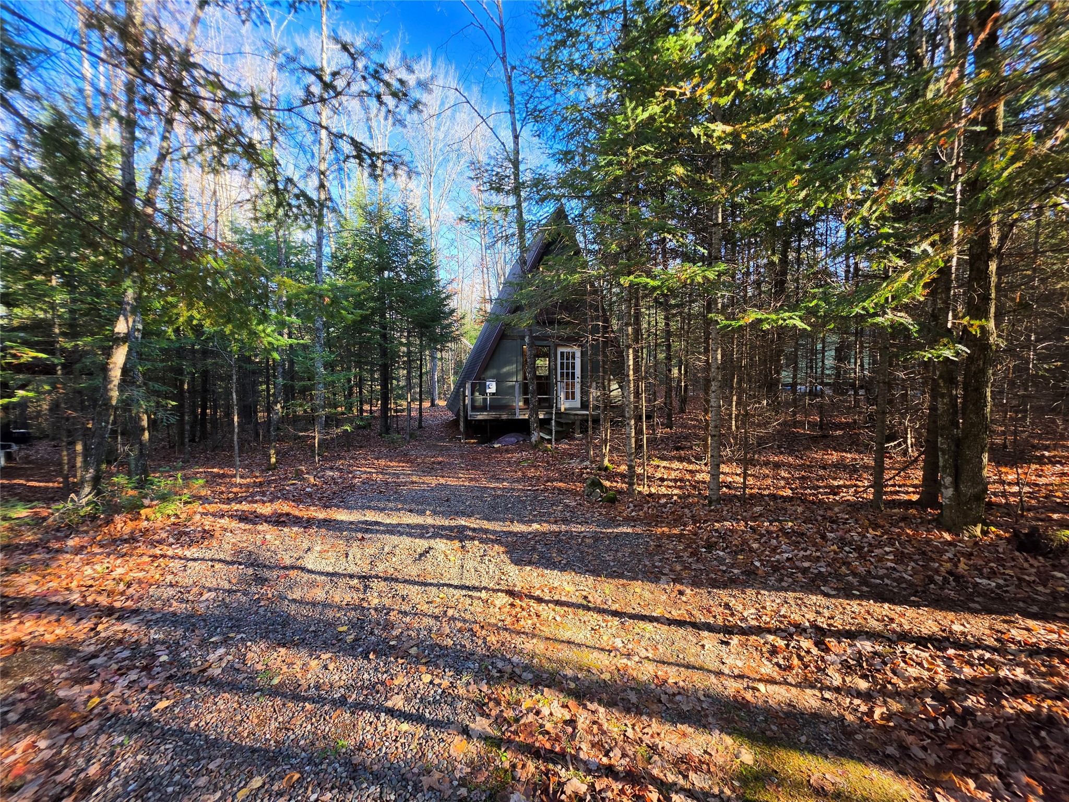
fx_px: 401
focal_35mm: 13
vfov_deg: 89.9
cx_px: 534
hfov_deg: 106.2
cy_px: 401
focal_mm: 2.2
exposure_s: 1/120
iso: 16
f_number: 1.9
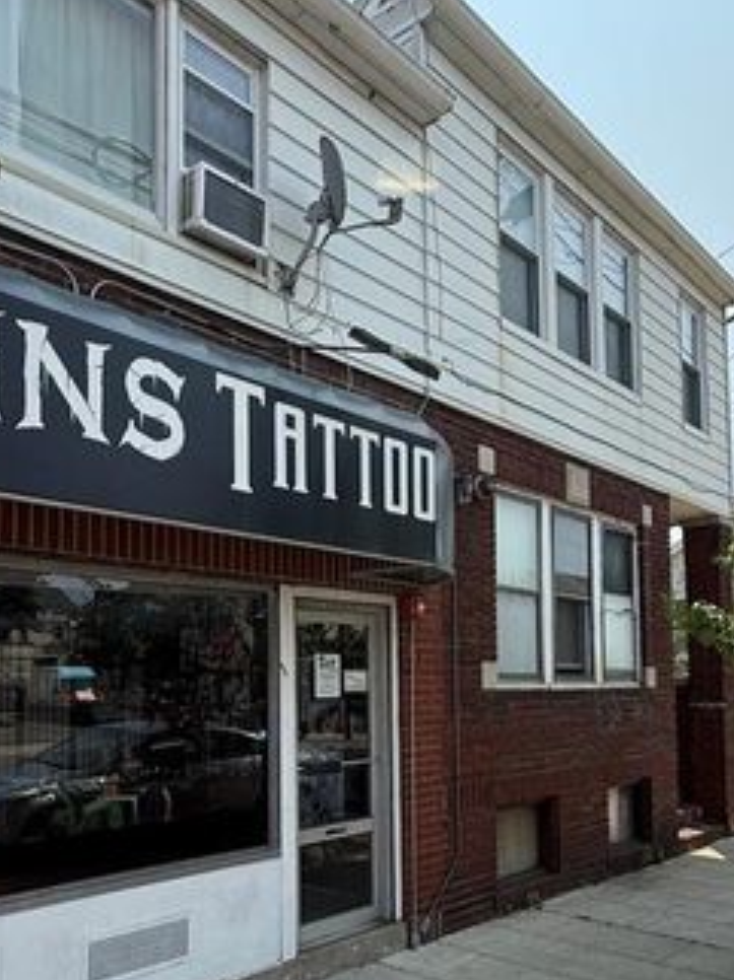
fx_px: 821
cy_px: 647
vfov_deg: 60.4
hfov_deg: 48.2
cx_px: 381
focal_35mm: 29
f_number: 2.2
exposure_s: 1/770
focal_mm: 2.22
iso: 50
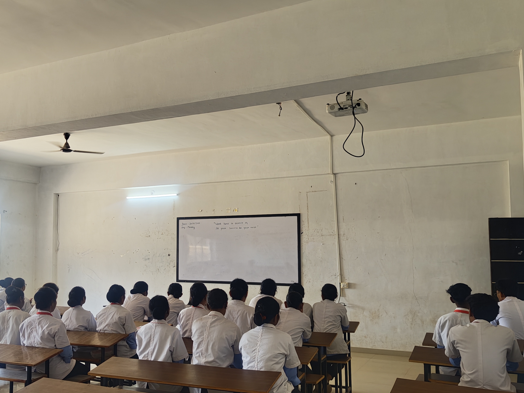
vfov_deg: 42.9
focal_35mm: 33
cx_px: 223
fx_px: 500
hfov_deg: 55.1
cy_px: 203
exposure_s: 1/125
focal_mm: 5.59
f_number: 1.88
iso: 50
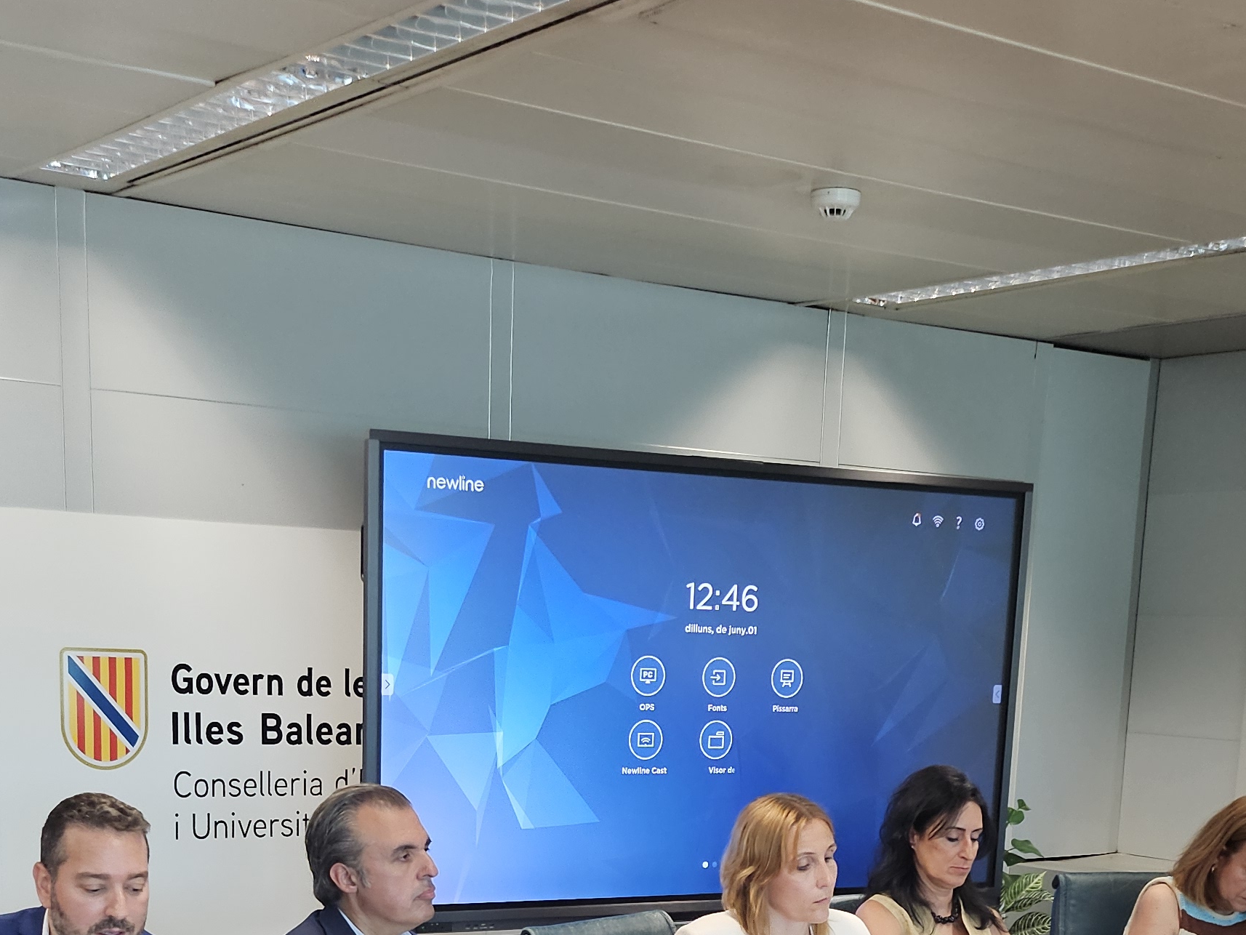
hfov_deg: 34.3
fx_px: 2016
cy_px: 1072
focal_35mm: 56
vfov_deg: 24.1
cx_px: 659
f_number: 1.8
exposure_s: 1/100
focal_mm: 5
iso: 200
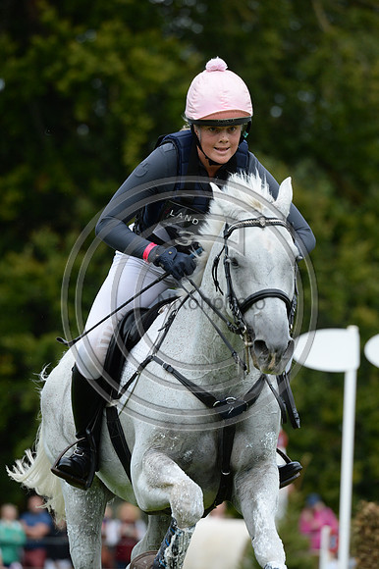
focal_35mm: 400
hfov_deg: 3.4
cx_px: 190
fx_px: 6324
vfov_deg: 5.2
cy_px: 284
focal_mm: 400
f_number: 8
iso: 1000
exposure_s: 1/1000
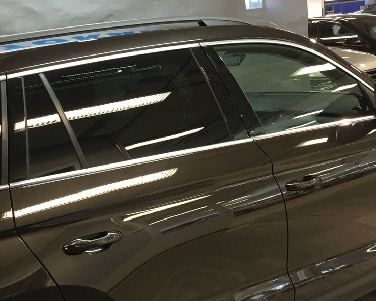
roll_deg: +6.9
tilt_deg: -12.4
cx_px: 151
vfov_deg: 25.8
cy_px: 171
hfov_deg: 31.9
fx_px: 656
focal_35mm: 59
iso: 125
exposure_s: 1/33
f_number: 2.4
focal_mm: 3.3
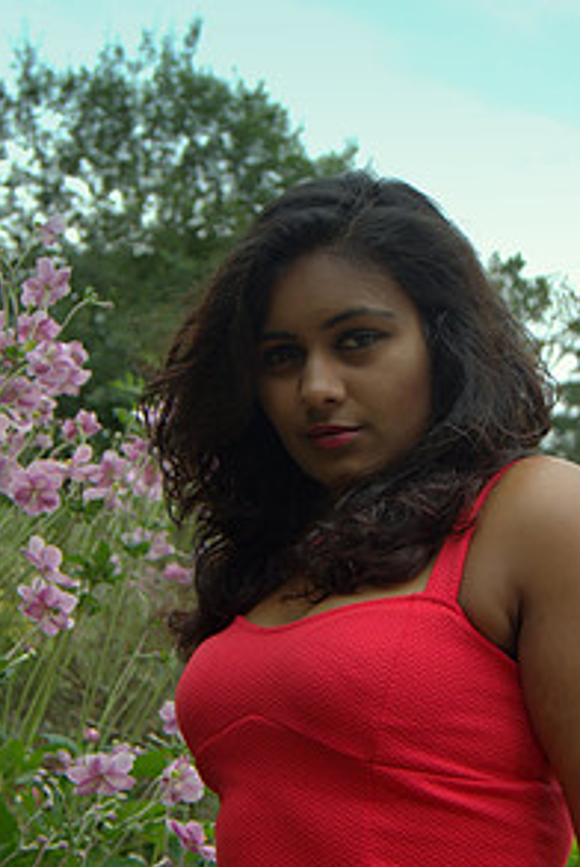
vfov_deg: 25.1
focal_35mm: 81
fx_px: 1947
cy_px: 524
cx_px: 354
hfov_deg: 16.9
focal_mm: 35
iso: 100
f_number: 4.5
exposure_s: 1/160
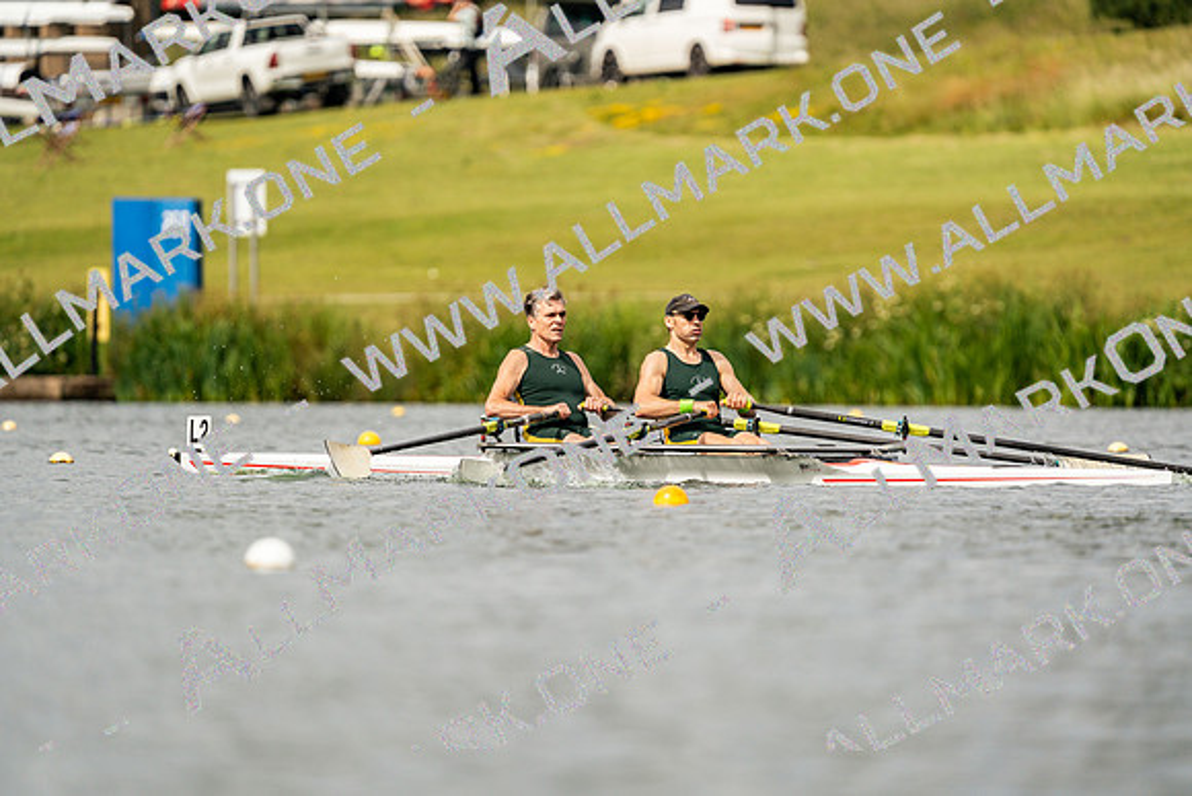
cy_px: 398
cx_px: 596
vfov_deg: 2.3
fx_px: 19870
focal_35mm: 600
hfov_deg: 3.4
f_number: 6.3
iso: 250
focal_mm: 600
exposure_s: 1/2000
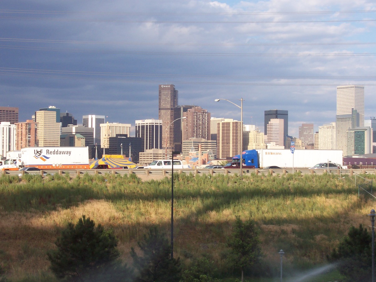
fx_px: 967
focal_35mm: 89
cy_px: 141
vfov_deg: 16.6
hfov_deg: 22.0
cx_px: 188
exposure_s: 1/125
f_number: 8
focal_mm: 13.5
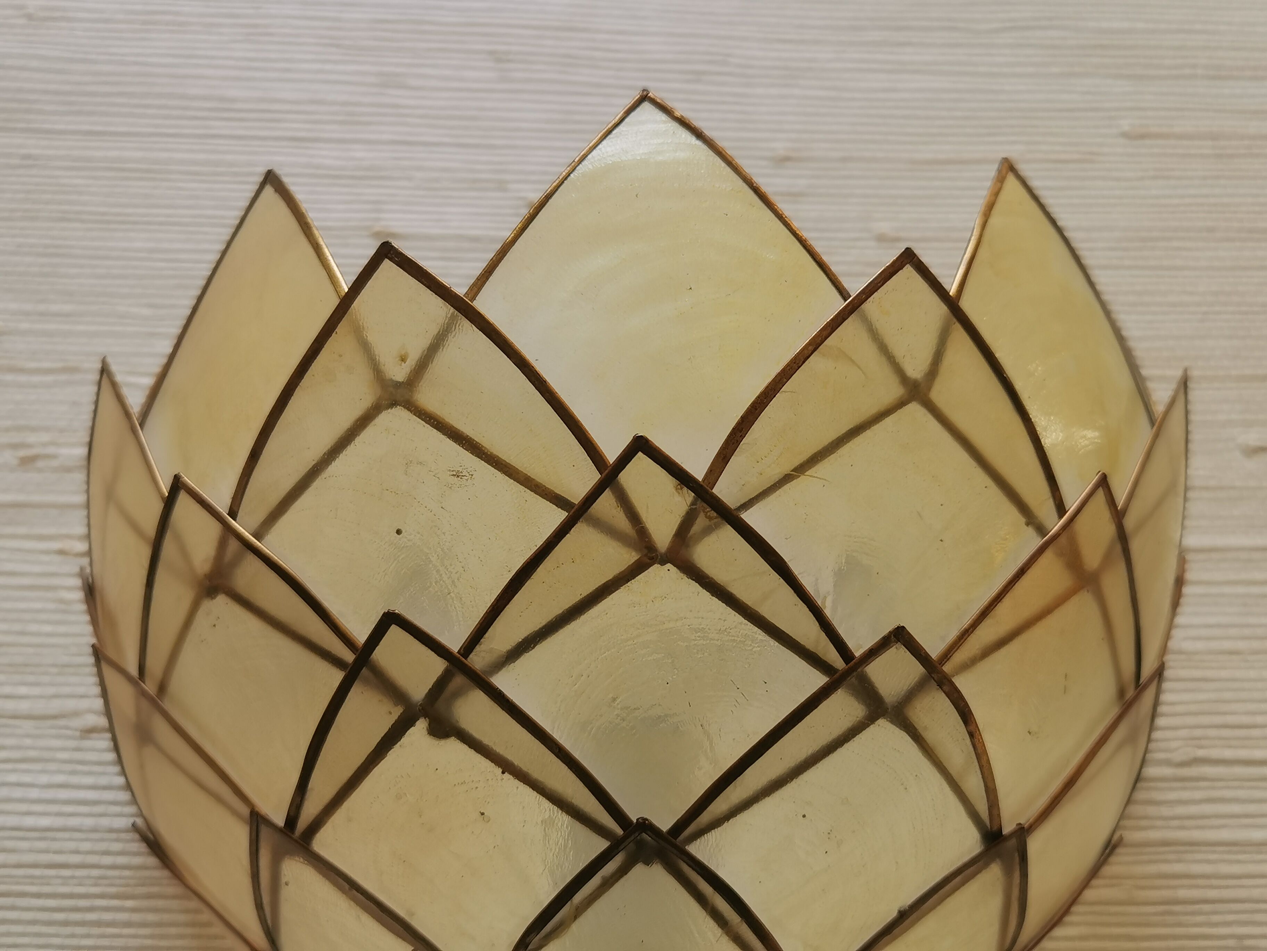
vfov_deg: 36.8
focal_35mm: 39
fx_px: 1427
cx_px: 634
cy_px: 476
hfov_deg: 47.9
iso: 50
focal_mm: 5.58
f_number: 1.8
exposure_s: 1/224
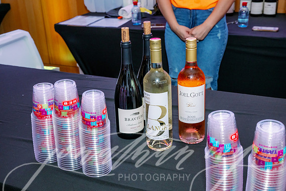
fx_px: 366
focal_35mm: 46
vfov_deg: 29.3
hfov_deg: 42.7
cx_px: 143
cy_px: 96
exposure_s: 1/200
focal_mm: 46
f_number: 8
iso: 1250
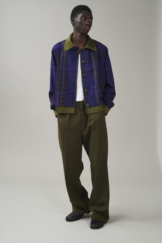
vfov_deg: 30.9
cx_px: 81
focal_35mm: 65
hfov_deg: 20.9
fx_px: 438
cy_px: 122
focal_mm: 65
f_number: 13
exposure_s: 1/160
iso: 200
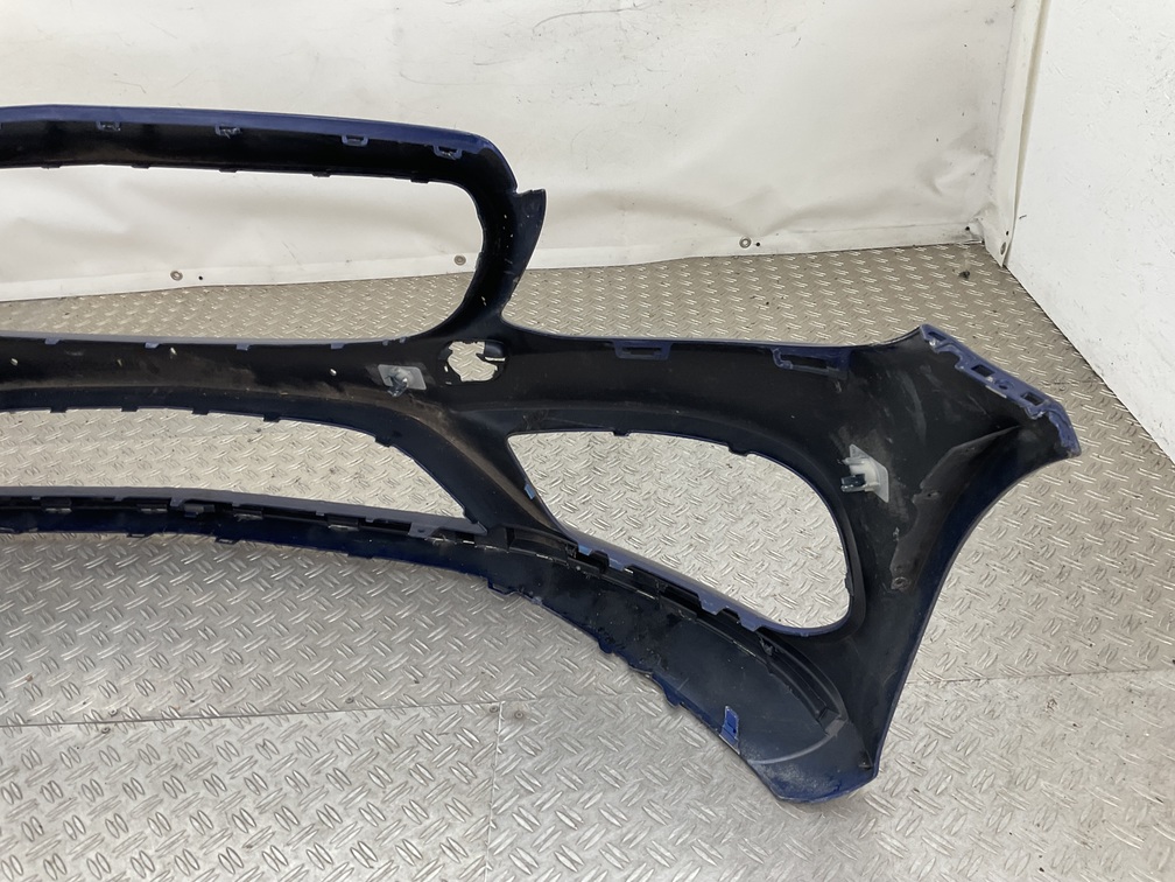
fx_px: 984
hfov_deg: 61.7
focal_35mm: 29
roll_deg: +7.4
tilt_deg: -32.3
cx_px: 588
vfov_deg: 48.2
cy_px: 441
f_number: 1.8
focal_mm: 3
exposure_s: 1/120
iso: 32
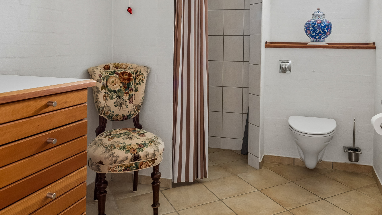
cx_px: 222
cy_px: 51
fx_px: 342
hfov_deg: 58.1
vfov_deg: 34.1
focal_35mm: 34
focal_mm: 15
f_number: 8
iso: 400
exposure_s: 1/3.33
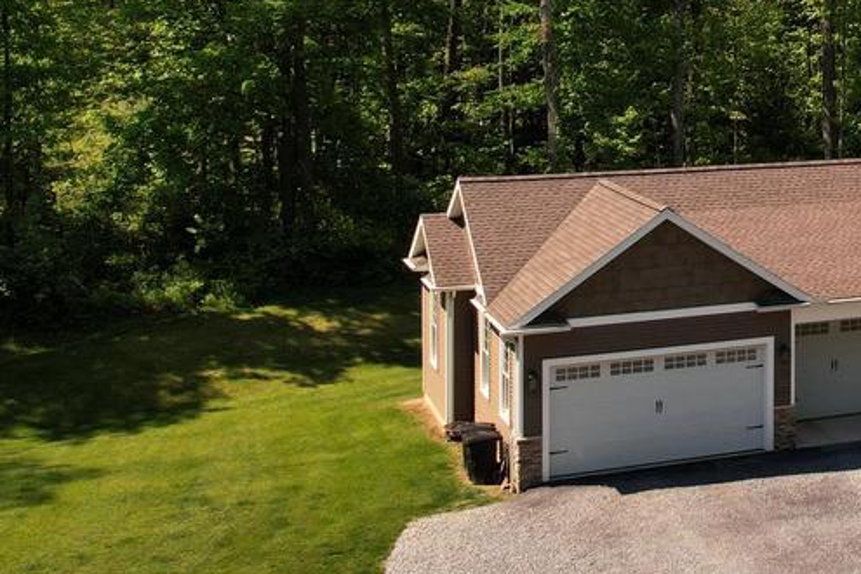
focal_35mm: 64
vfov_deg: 20.5
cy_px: -21
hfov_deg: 28.2
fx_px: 1531
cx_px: 974
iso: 110
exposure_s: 1/1600
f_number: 2.8
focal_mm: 8.38
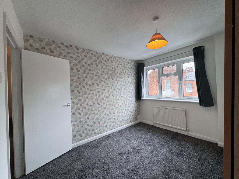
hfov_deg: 102.1
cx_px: 120
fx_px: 97
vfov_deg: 85.7
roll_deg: +2.3
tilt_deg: +0.6
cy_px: 90
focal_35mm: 14
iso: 64
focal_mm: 2.22
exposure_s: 1/100
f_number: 2.2
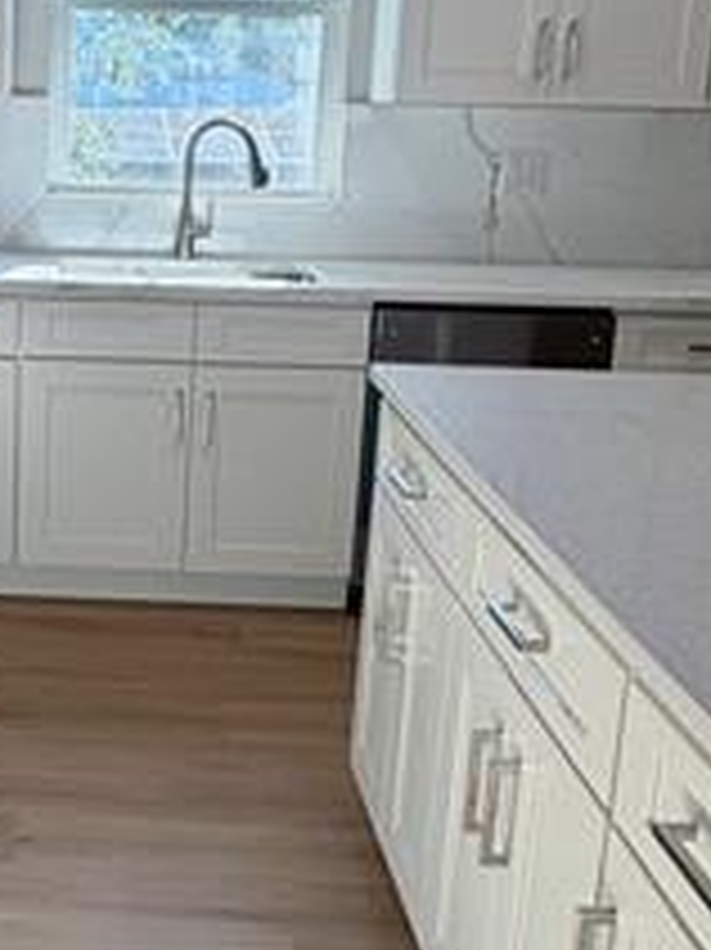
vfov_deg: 37.4
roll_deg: -1.5
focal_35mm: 51
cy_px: 410
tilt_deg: -11.9
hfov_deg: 27.0
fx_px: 1398
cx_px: 4
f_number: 2.2
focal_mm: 2.22
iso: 32
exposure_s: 1/120
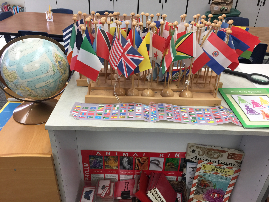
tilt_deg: -32.7
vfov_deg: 48.2
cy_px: 101
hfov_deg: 61.7
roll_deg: -2.3
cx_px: 134
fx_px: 225
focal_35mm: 29
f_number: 2.2
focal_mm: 4.15
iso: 32
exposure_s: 1/30
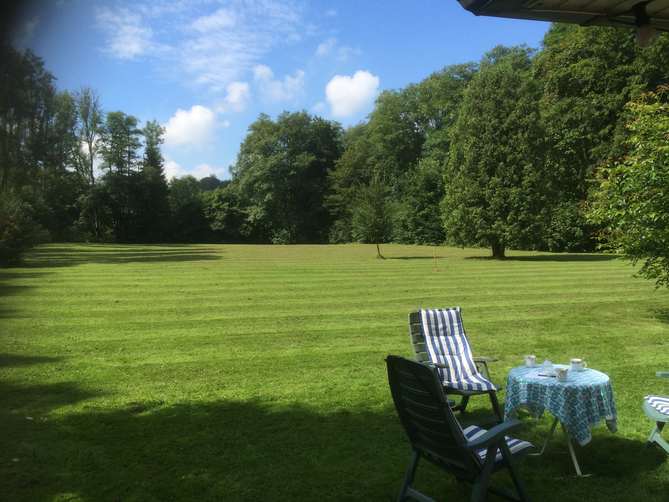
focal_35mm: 29
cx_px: 334
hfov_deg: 61.7
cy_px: 251
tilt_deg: -3.1
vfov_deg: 48.2
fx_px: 560
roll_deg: +2.8
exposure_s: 1/1414
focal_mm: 4.15
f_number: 2.2
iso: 32
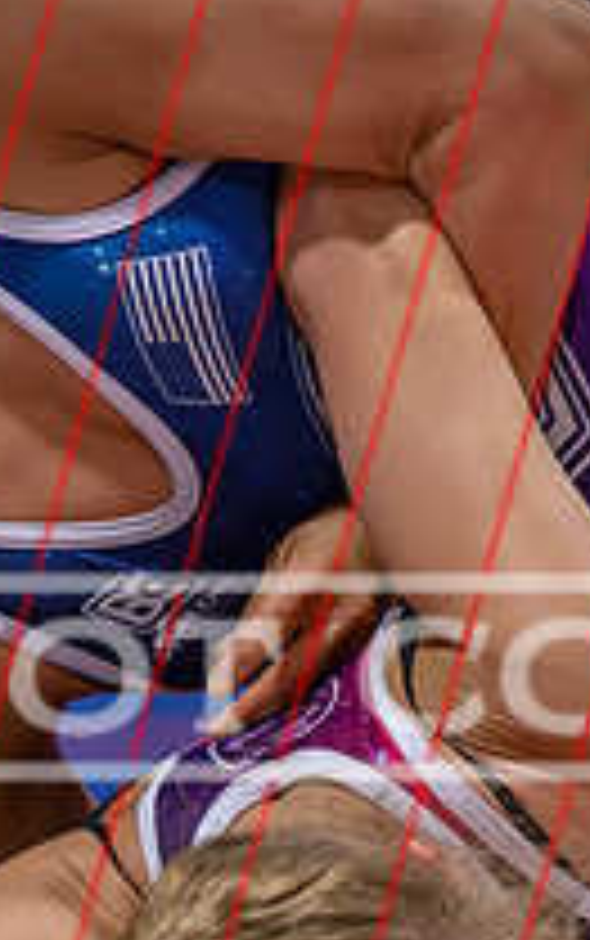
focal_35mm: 591
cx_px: 91
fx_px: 15173
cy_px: 937
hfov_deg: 2.2
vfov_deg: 3.5
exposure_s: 1/1000
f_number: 2.8
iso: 4000
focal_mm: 165
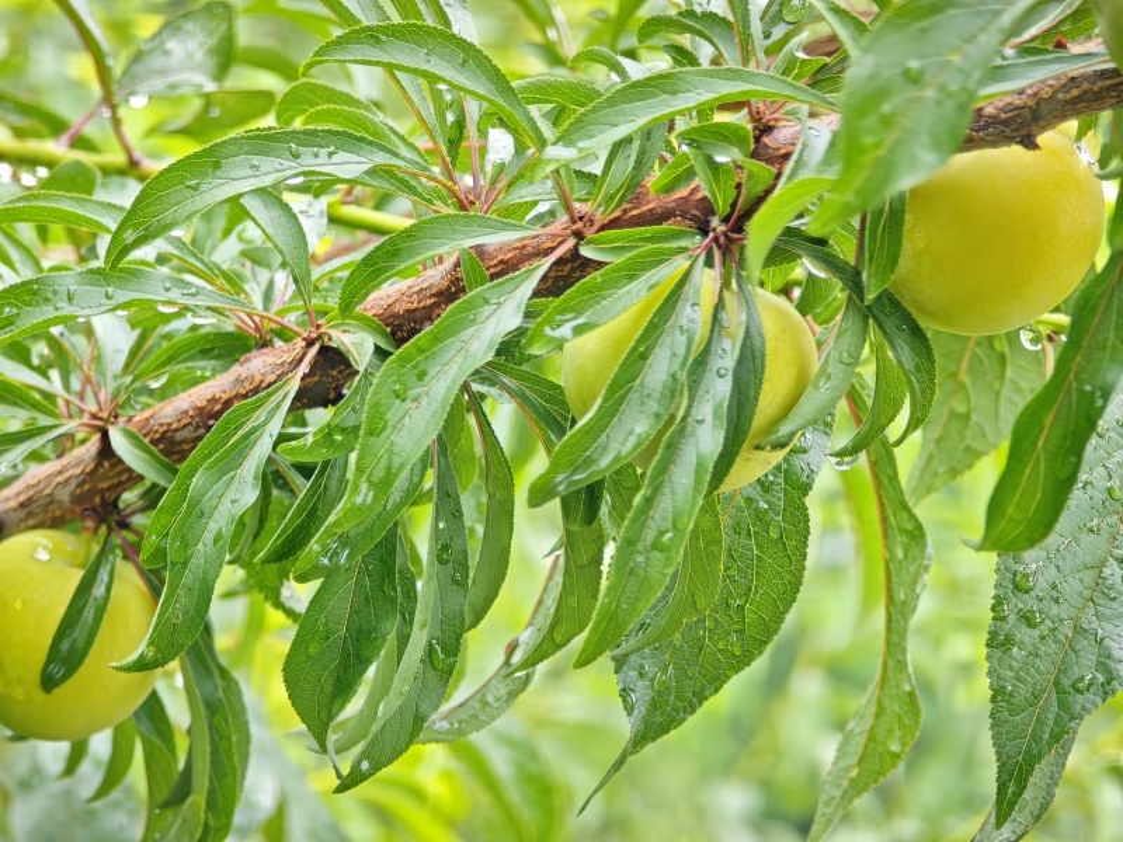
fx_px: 4445
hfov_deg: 14.4
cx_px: 562
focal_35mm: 137
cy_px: 421
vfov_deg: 10.8
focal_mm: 19.4
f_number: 2.5
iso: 160
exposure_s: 1/102
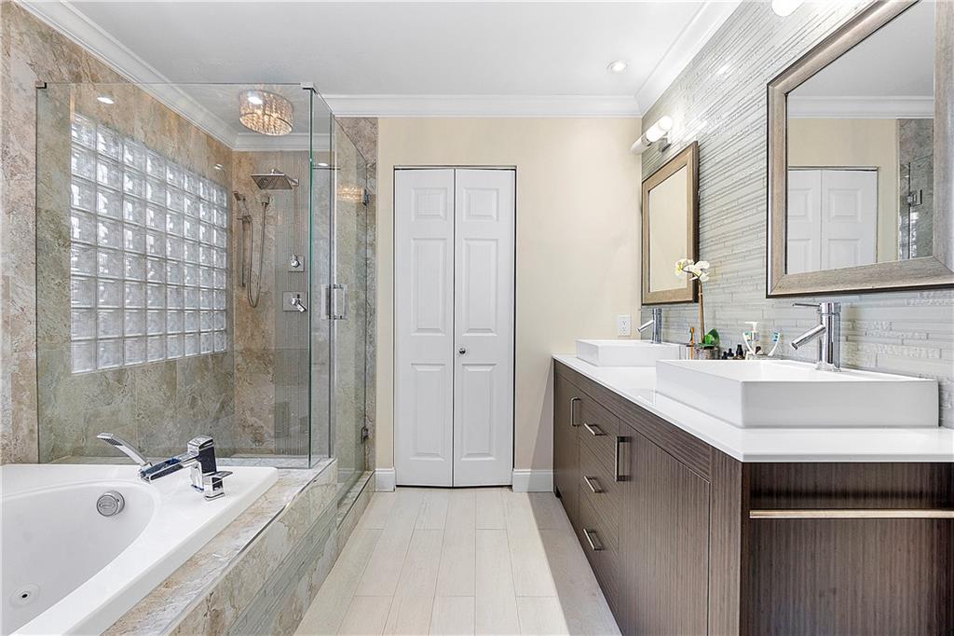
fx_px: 397
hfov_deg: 100.4
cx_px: 477
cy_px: 318
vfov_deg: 77.3
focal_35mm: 15
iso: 250
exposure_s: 1/8
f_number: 10
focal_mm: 10
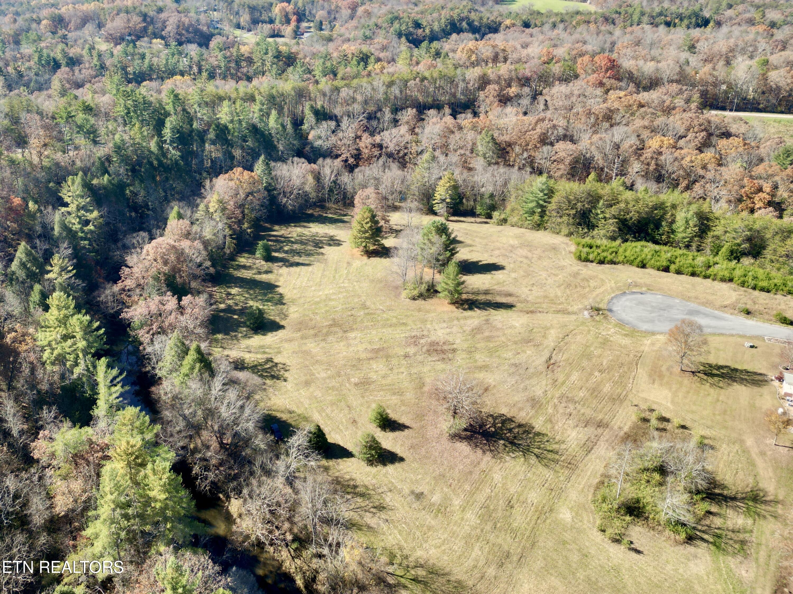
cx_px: 396
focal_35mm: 24
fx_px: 550
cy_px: 297
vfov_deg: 56.8
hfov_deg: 71.6
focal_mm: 6.72
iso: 100
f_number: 1.7
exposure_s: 1/1000
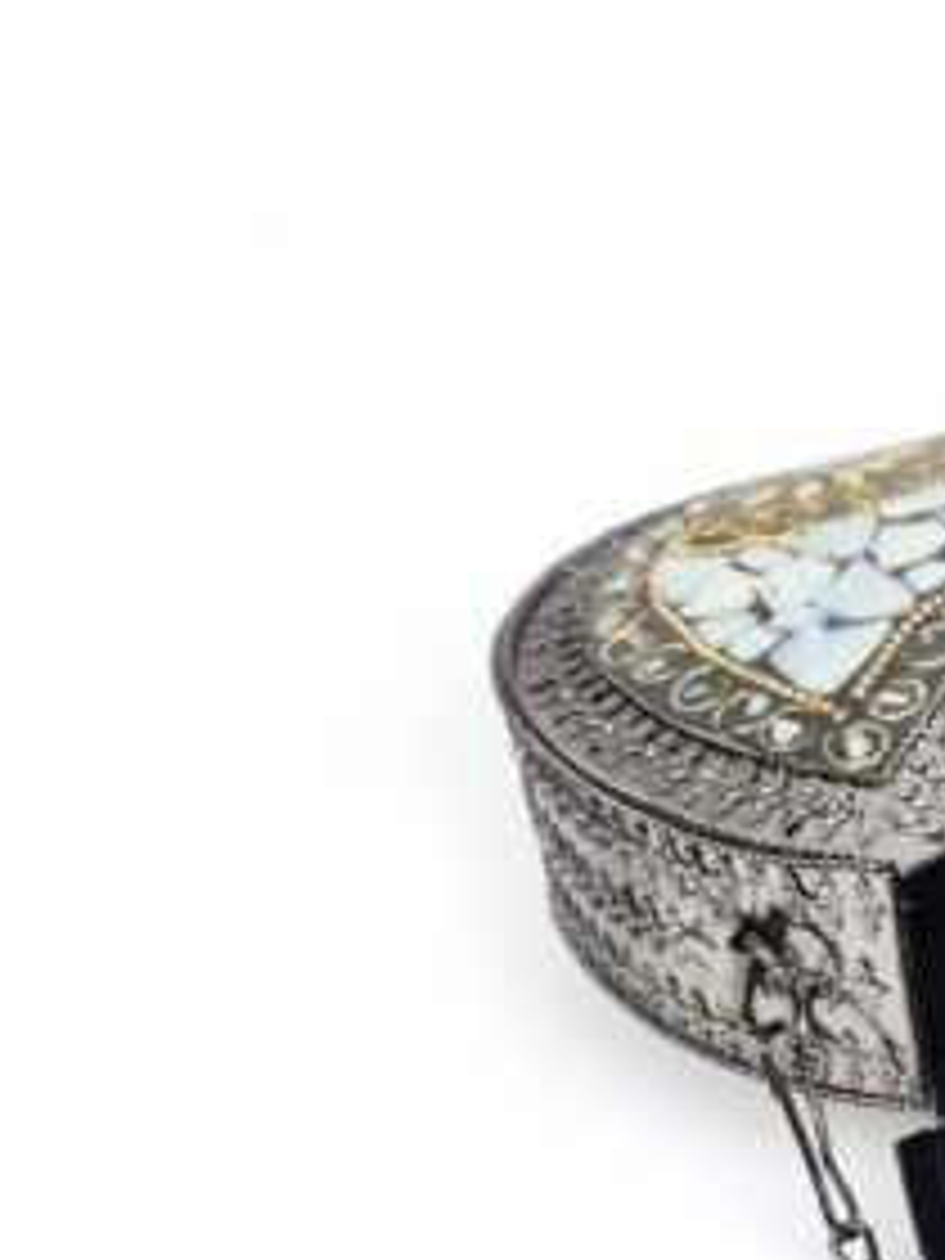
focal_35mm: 65
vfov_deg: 28.5
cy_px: 1177
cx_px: 1467
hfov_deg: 19.4
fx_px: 2366
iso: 50
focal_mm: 5.4
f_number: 1.8
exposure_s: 1/128
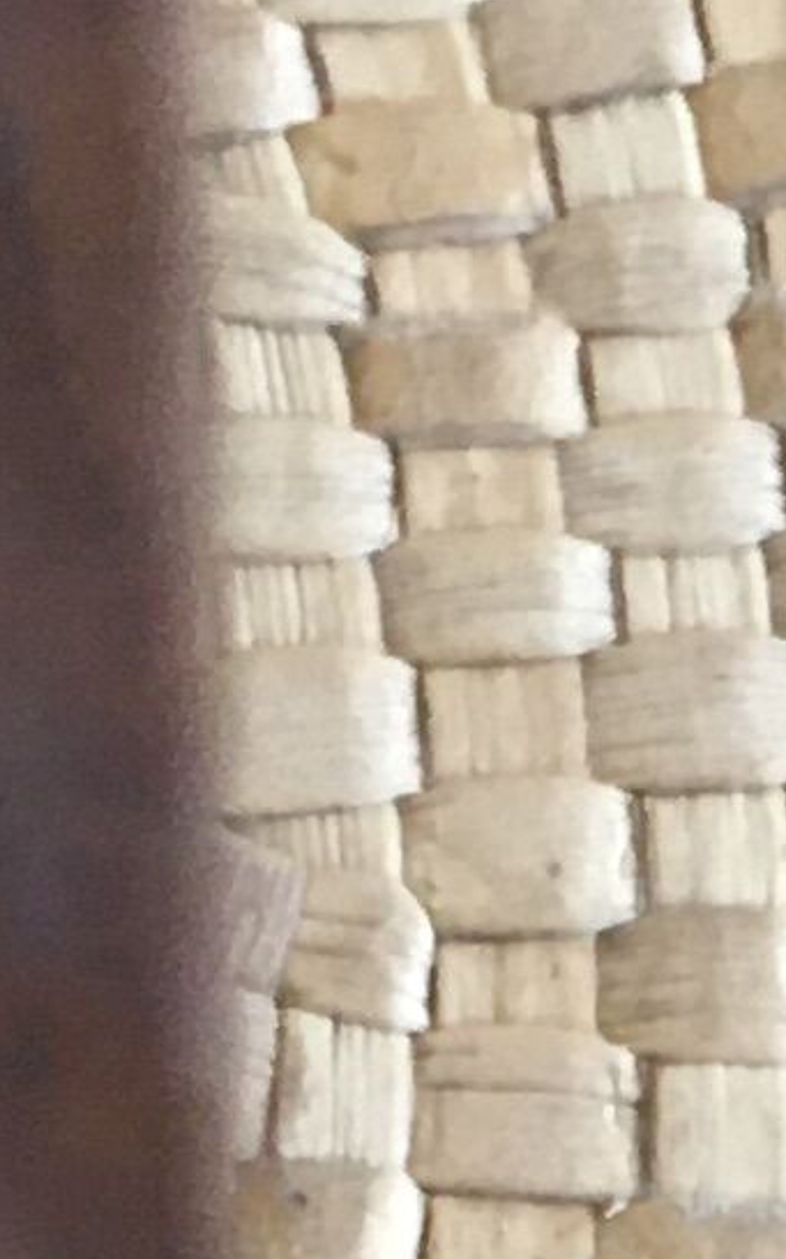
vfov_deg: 8.7
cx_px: 1468
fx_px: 7784
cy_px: 2652
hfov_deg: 5.7
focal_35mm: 227
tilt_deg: -68.1
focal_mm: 4.15
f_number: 2.2
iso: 125
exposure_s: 1/33
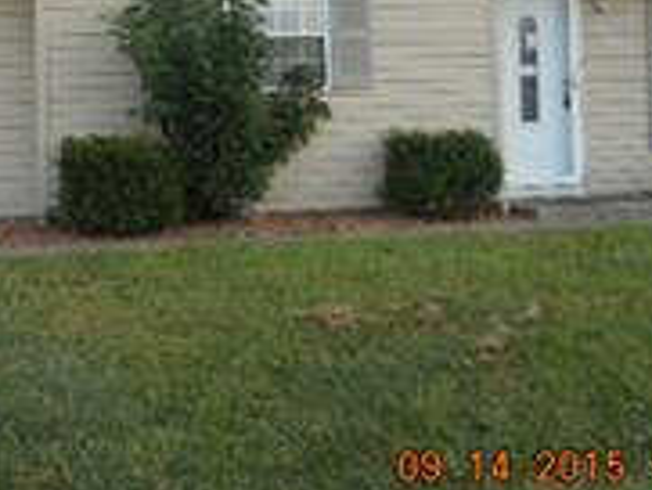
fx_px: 886
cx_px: 223
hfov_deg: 40.0
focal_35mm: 47
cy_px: 104
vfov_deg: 30.2
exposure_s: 1/60
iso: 80
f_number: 3.7
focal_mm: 4.5
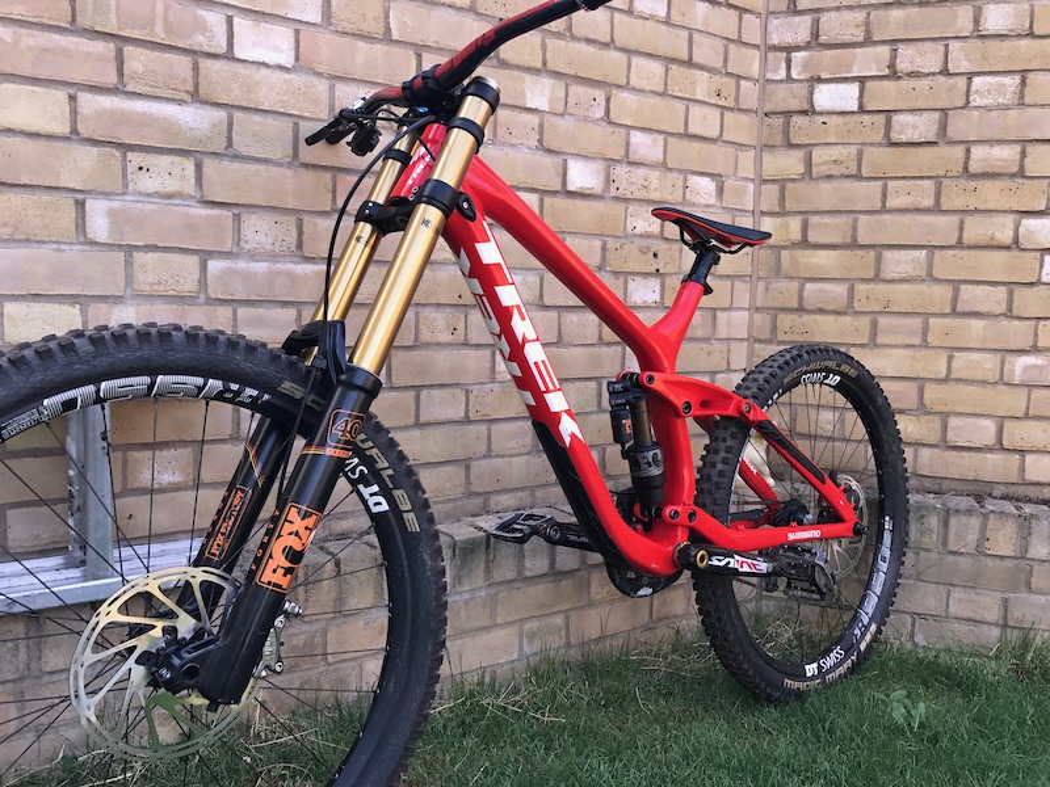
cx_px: 525
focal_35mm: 28
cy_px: 394
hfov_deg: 63.4
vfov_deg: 49.7
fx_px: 849
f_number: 1.8
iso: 20
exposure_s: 1/124
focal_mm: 3.99
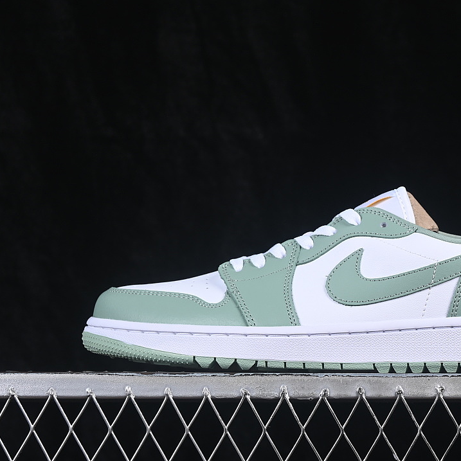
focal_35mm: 96
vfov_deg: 18.1
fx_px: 1446
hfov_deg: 18.0
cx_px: 331
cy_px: 230
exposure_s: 1/80
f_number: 8
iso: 160
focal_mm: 50
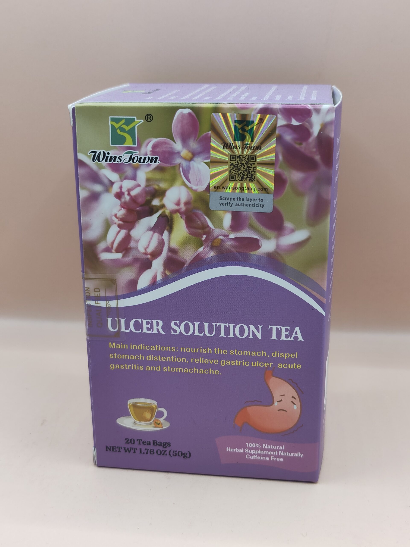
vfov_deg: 38.2
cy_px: 274
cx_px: 205
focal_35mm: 50
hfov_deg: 29.1
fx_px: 790
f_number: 1.88
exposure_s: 1/100
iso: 179
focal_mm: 5.56
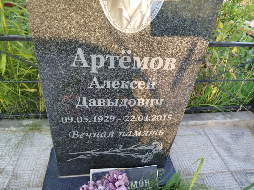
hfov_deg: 71.6
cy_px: 95
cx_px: 127
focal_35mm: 24
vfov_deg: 56.8
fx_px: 176
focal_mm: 5.31
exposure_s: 1/100
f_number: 1.7
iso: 64
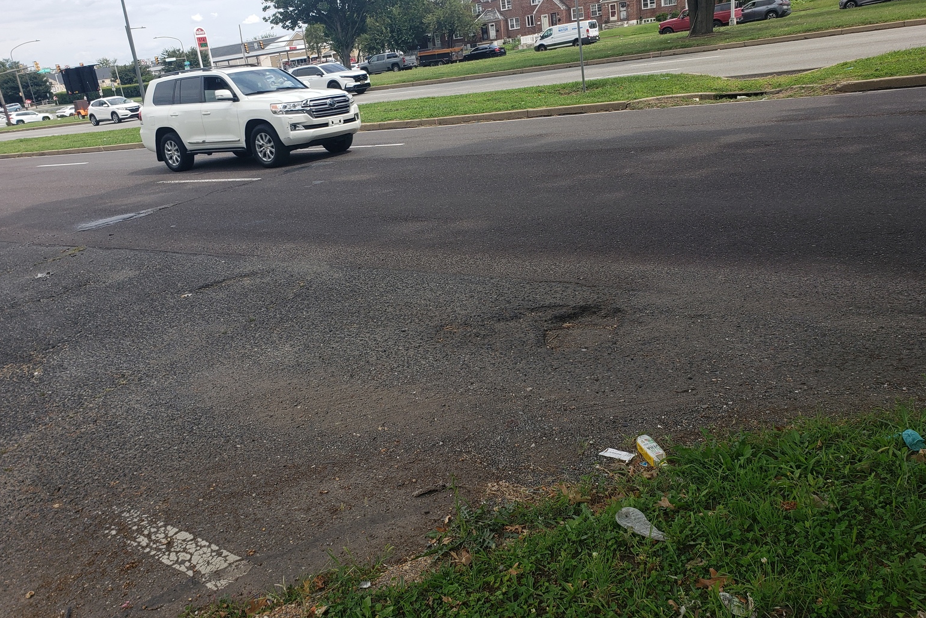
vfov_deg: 46.4
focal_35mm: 28
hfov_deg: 65.5
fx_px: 720
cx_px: 456
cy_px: 288
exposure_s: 1/894
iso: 50
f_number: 2.4
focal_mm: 4.3
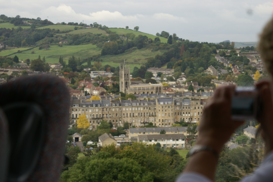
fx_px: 796
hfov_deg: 19.5
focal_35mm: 105
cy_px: 91
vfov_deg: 13.0
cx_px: 136
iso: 100
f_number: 5.6
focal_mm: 70
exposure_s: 1/125
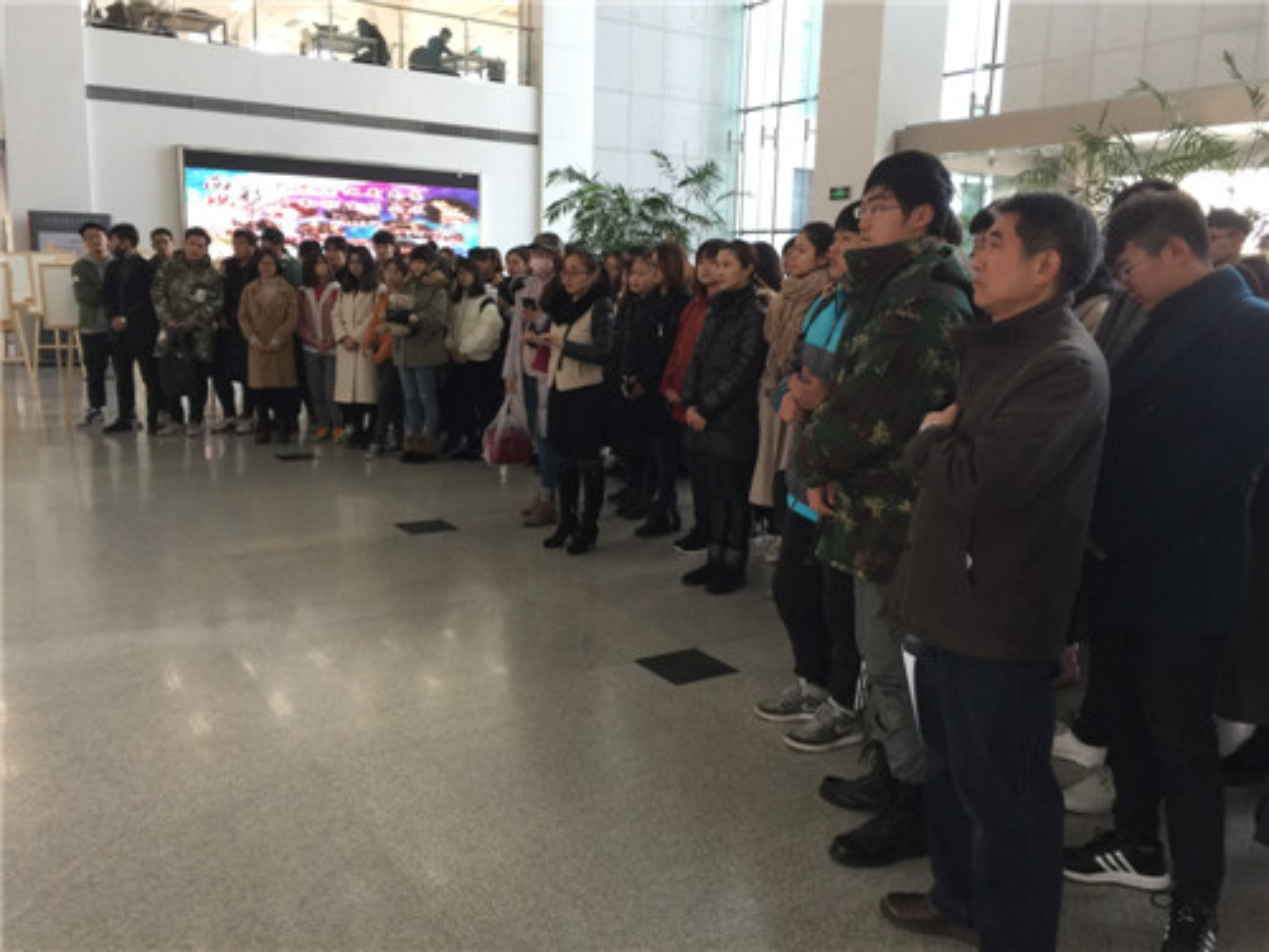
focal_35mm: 29
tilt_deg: -8.4
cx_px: 634
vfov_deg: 48.2
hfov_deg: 61.7
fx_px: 1063
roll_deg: -2.8
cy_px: 476
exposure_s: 1/33
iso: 64
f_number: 2.2
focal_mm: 4.15
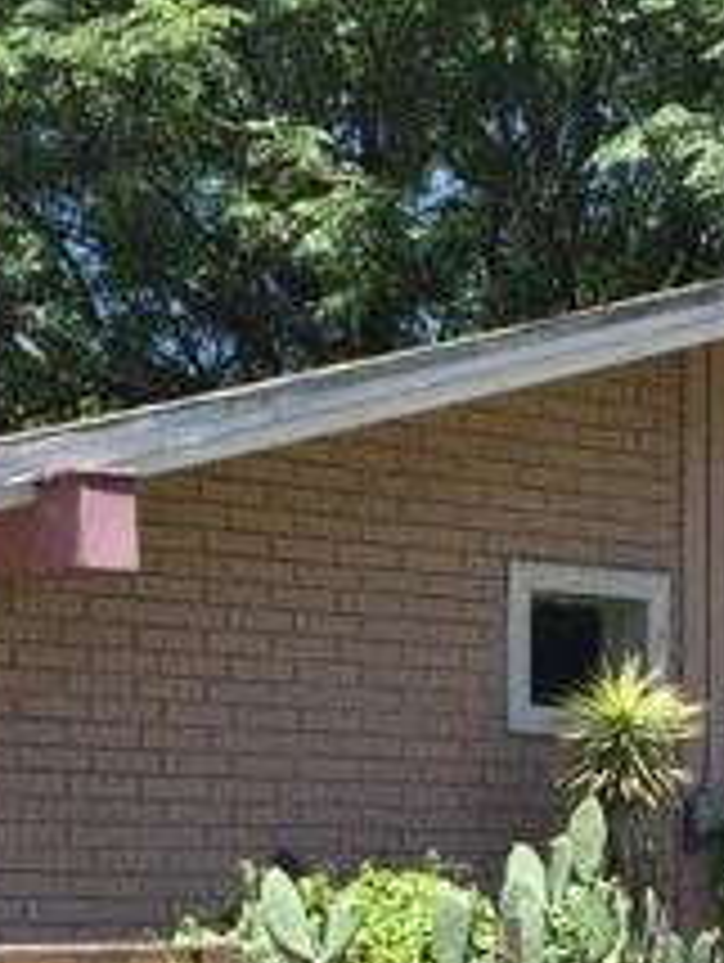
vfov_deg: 17.2
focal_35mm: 104
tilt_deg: -9.3
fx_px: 2894
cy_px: 1395
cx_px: 580
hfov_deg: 14.2
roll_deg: -0.1
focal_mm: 4.15
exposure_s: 1/879
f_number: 2.2
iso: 32
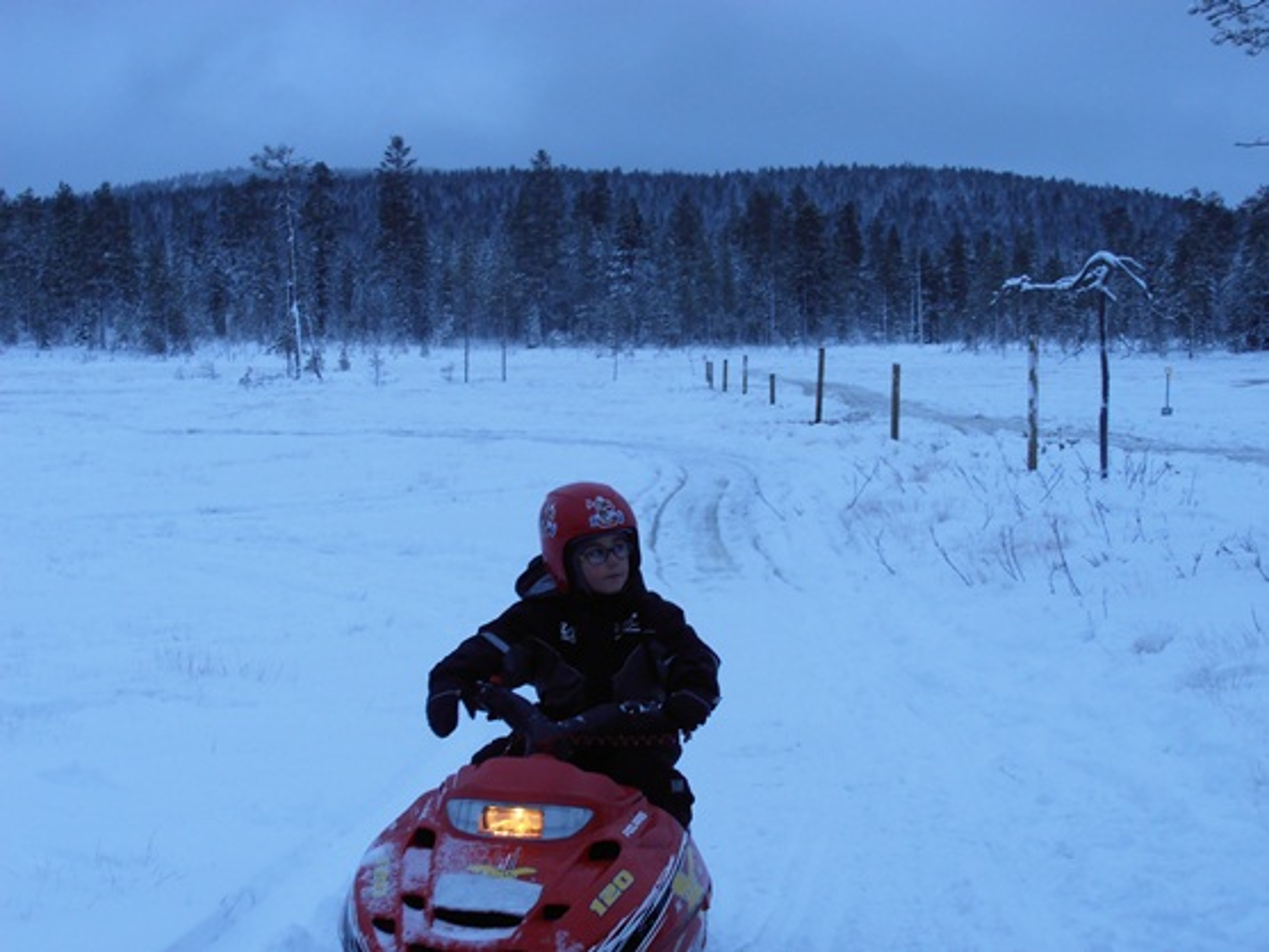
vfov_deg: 21.3
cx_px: 634
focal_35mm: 69
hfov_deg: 28.2
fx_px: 2530
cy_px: 476
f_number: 4.8
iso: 80
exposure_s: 1/50
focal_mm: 12.29
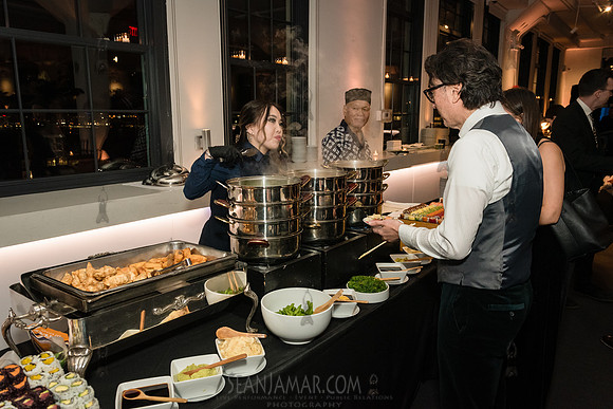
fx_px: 463
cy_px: 204
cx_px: 306
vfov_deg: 47.7
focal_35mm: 27
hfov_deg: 67.0
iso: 4000
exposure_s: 1/160
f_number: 4.5
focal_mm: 27
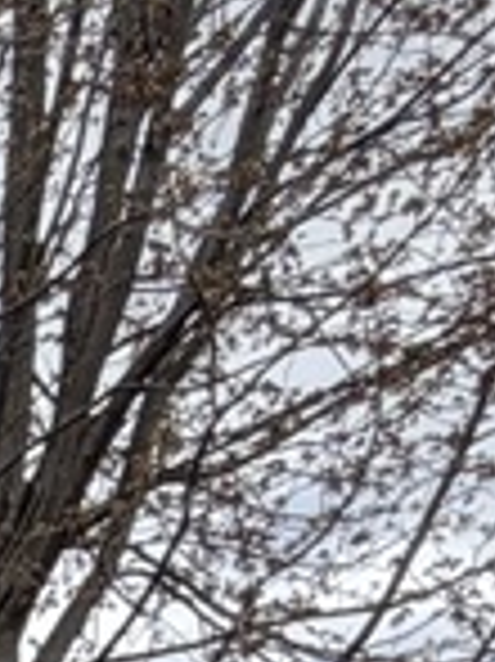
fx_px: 2616
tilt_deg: -0.3
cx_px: -1364
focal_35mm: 137
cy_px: 1864
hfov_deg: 7.9
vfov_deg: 10.8
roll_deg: +1.7
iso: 25
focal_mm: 2.22
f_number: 2.2
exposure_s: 1/770
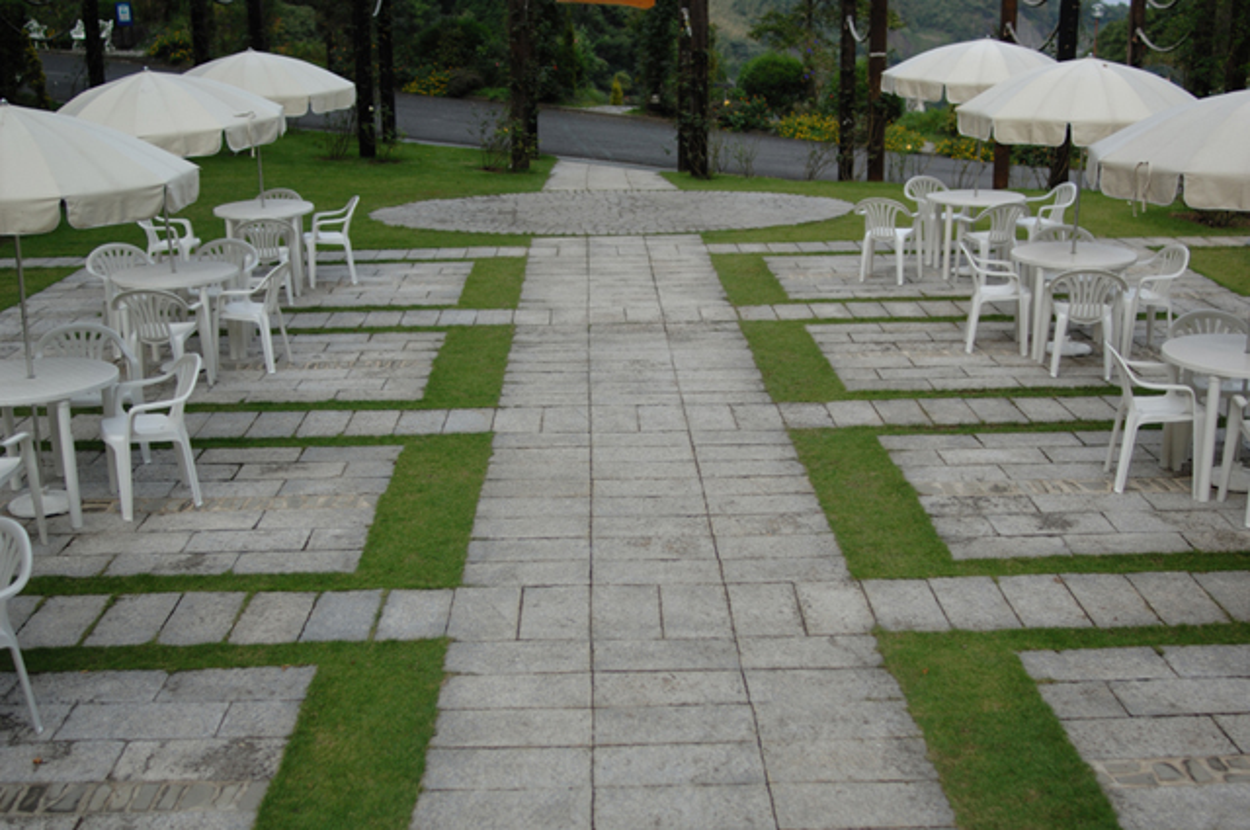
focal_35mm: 42
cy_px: 415
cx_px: 625
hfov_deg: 46.5
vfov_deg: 31.8
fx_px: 1456
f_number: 1.8
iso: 100
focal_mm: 28
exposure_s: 1/3000
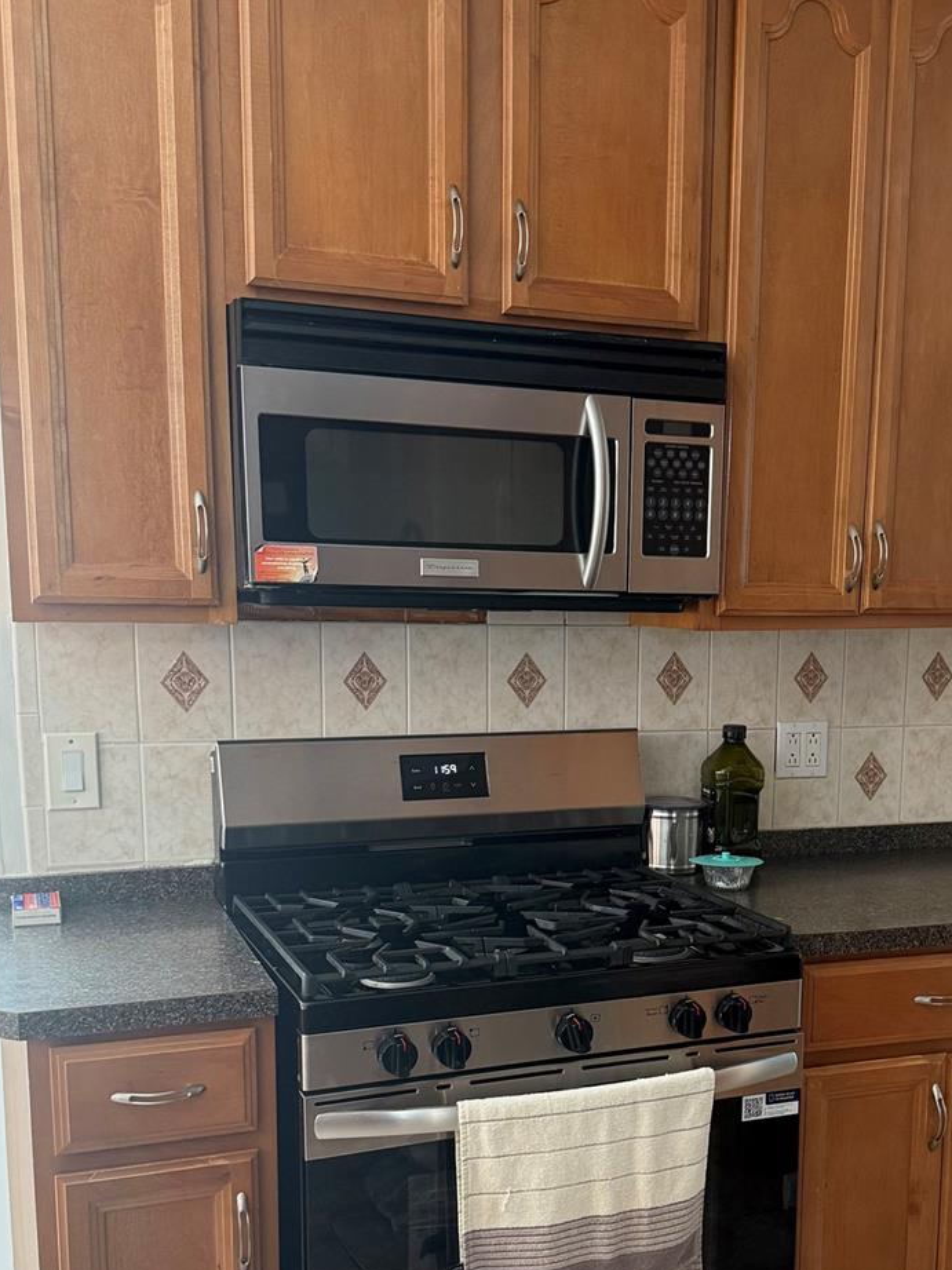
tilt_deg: -8.9
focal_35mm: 40
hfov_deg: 35.7
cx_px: 601
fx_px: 1467
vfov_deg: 46.1
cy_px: 849
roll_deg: -1.5
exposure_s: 1/66
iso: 200
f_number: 1.78
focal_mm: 6.76
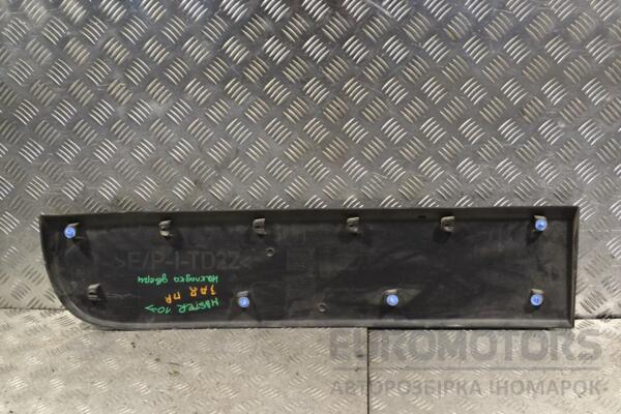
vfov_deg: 31.9
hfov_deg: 46.4
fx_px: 724
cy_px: 207
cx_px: 310
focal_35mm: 42
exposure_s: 1/250
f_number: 8
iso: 3200
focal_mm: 28
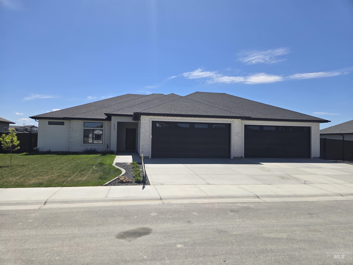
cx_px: 176
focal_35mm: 23
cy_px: 132
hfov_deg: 73.9
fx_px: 235
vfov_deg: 58.9
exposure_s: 1/2812
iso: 25
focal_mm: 5.4
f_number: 1.8
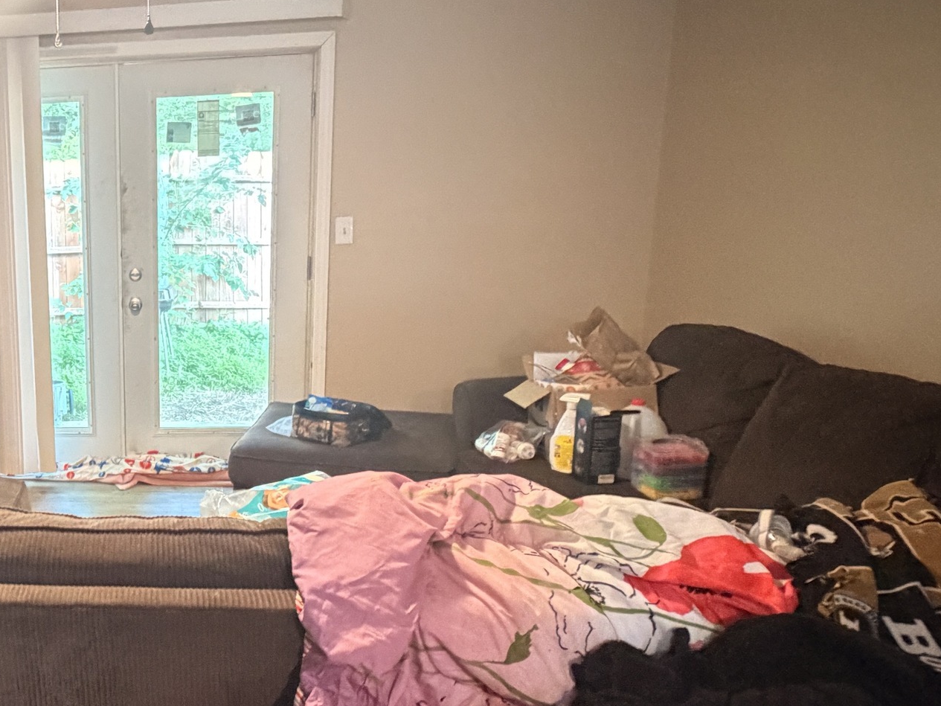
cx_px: 29
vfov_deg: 41.8
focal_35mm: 34
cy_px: 384
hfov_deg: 46.4
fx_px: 924
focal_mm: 2.22
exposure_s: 1/40
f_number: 2.2
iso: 1000
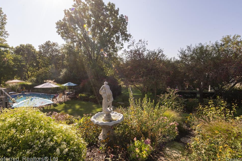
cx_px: 123
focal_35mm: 16
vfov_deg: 73.8
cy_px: 78
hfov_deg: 96.7
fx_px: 108
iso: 250
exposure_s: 1/125
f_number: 18
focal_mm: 15
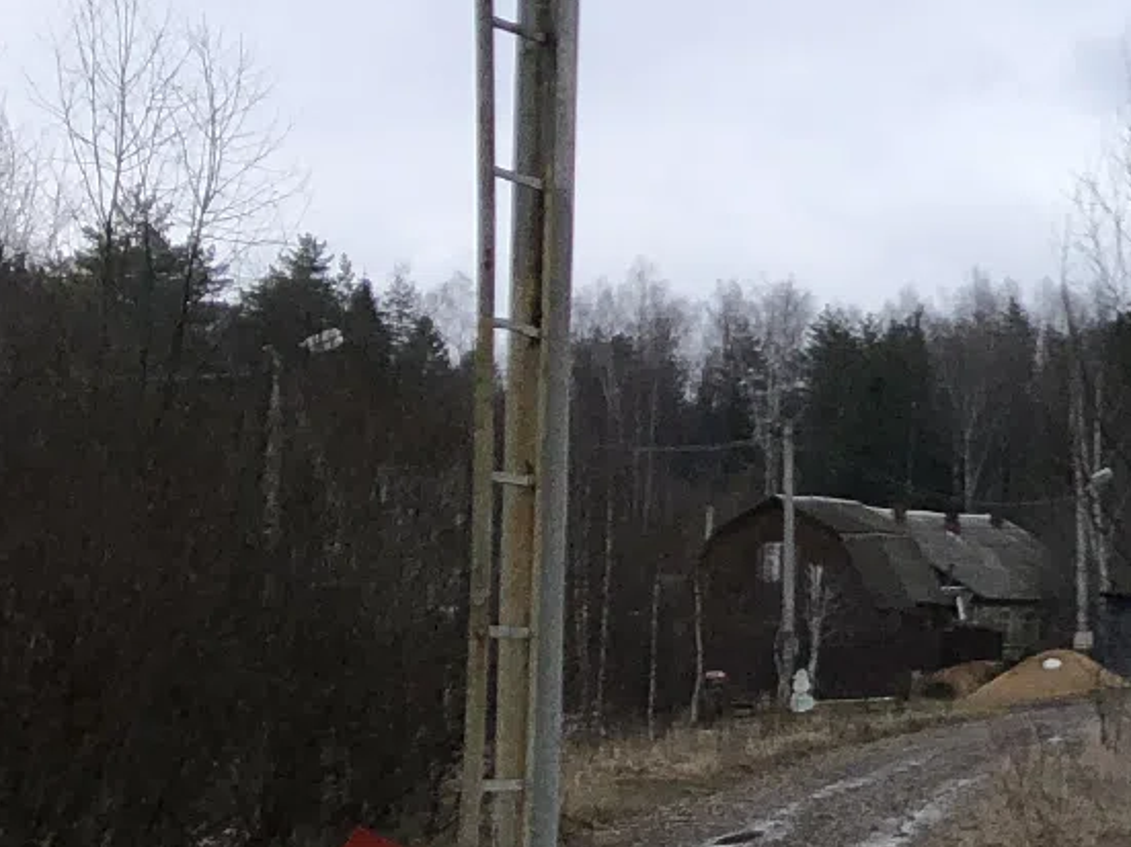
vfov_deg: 12.1
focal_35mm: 122
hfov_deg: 13.3
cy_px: 336
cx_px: 2422
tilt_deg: +3.5
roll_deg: -0.2
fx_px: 3985
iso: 20
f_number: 1.8
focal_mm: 4
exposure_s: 1/934
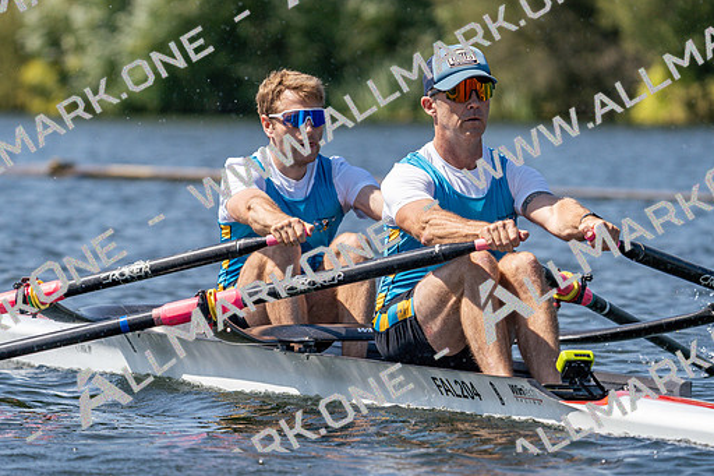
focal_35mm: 357
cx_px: 360
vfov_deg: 3.8
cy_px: 213
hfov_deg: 5.8
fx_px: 7078
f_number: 6.3
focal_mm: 315
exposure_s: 1/2000
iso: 320
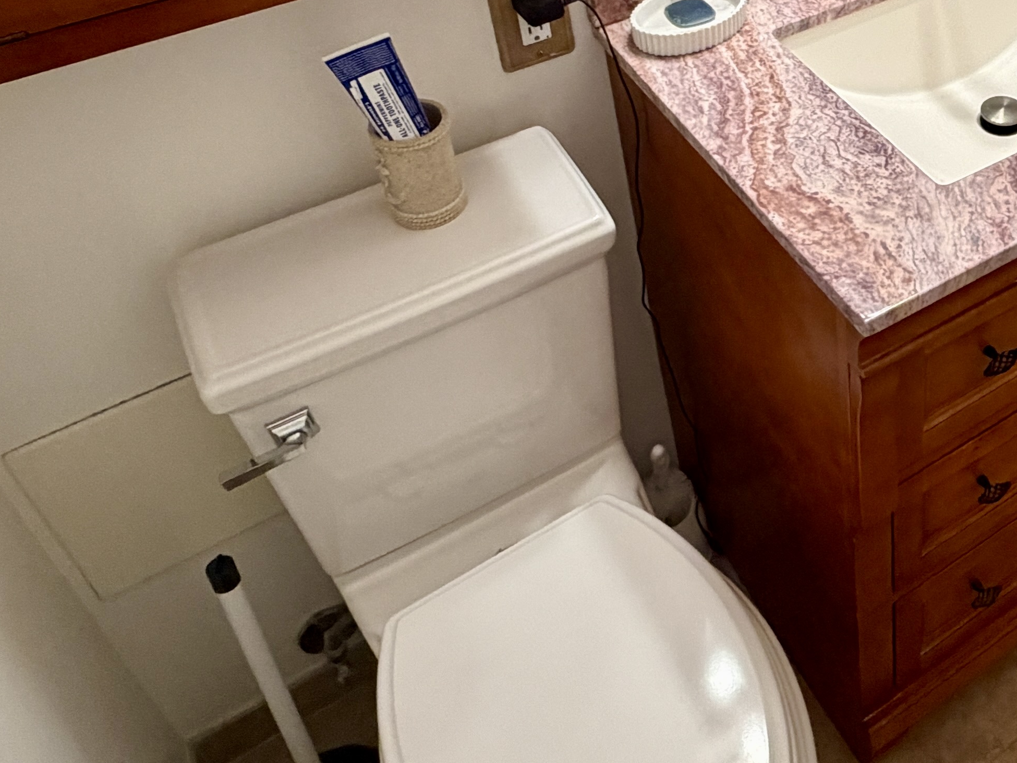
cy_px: 58
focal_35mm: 41
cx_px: 952
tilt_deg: -33.8
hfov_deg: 41.4
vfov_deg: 33.1
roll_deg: -1.0
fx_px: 1205
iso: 250
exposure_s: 1/60
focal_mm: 2.22
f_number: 2.2
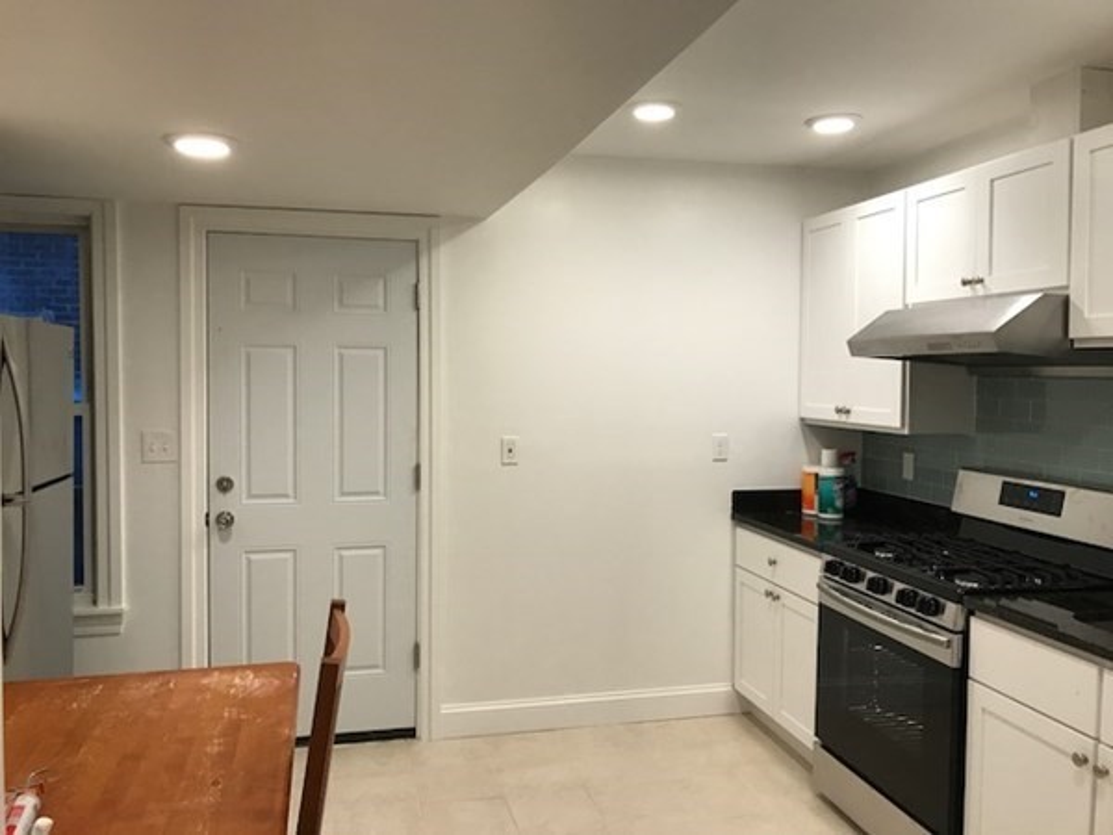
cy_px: 418
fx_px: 900
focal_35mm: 28
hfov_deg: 63.4
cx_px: 556
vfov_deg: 49.7
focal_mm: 3.99
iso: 25
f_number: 1.8
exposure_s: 1/30
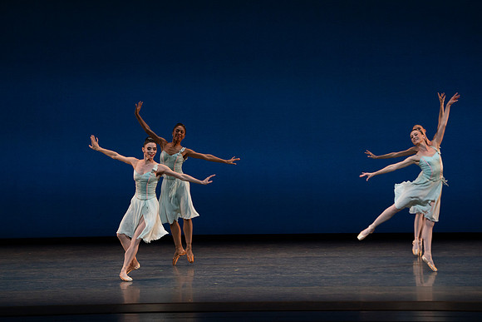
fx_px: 2156
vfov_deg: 8.5
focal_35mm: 161
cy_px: 161
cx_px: 241
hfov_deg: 12.8
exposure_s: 1/500
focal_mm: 161
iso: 3200
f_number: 8
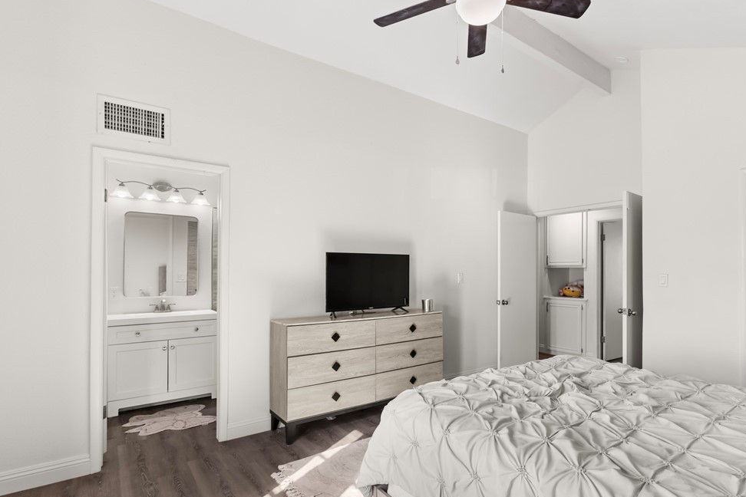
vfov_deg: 64.4
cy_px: 271
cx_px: 411
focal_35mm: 19
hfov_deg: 86.6
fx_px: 394
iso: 400
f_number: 8
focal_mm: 17
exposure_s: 1/40
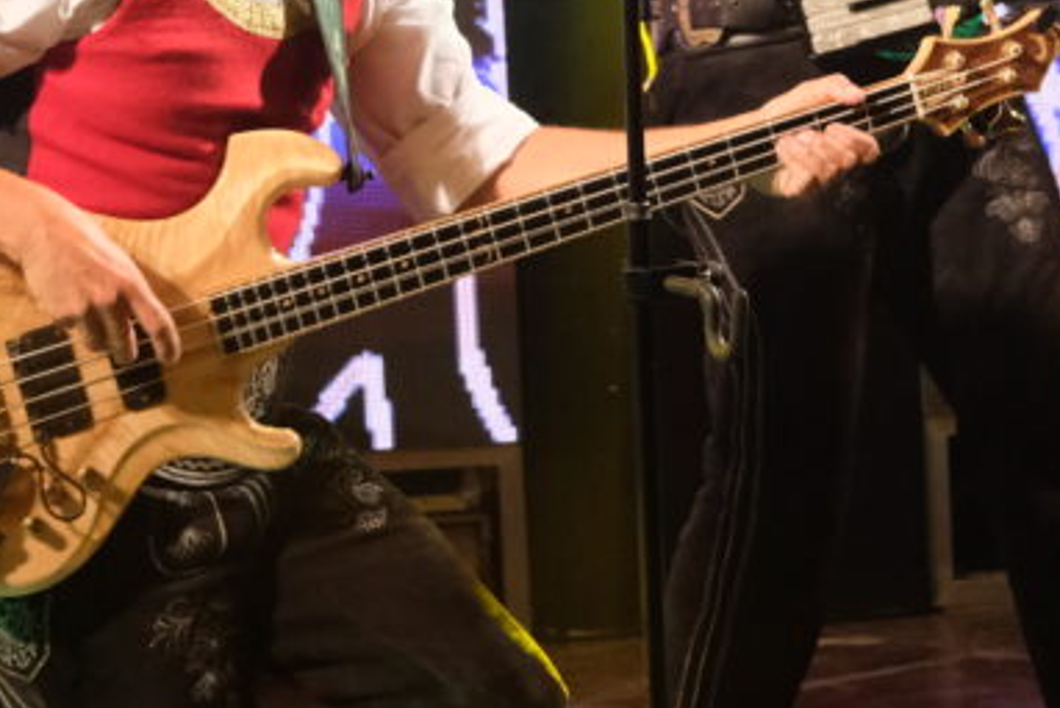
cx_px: 672
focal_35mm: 176
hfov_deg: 11.7
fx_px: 5184
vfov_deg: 7.8
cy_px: -42
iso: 1600
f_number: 3.6
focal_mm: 37.4
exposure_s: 1/100
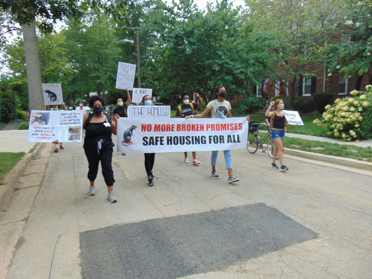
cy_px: 140
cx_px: 186
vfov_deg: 54.9
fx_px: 269
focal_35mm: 25
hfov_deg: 69.4
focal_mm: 4.5
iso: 80
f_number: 3
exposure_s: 1/200
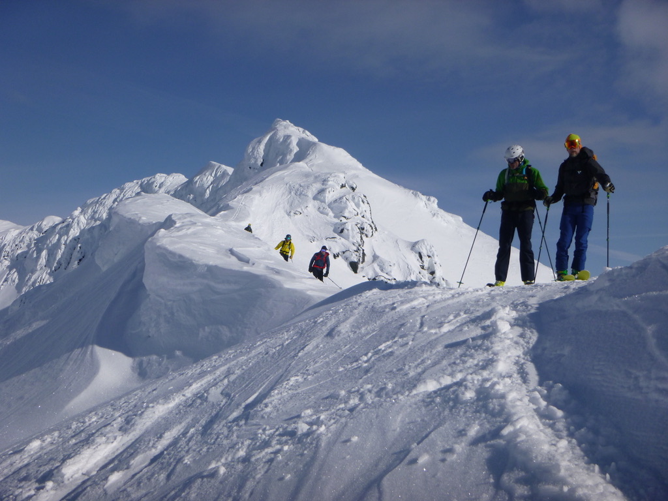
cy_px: 250
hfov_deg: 42.9
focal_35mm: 44
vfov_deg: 32.9
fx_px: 849
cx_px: 334
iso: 100
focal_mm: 7.9
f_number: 10
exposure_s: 1/320
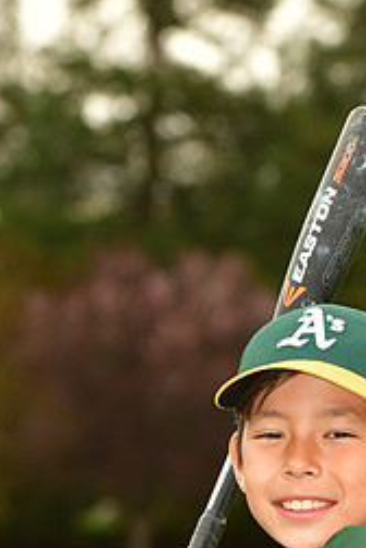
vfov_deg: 5.1
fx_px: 6115
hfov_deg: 3.4
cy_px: 591
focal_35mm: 401
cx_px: 319
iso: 400
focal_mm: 116
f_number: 5
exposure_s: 1/500
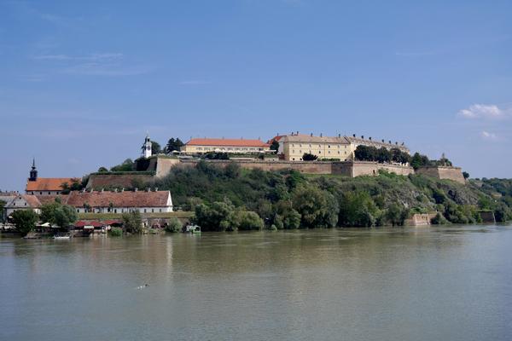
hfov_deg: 39.6
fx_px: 711
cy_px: 170
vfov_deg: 27.0
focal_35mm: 50
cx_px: 256
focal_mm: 33
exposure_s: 1/320
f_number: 7.1
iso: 100
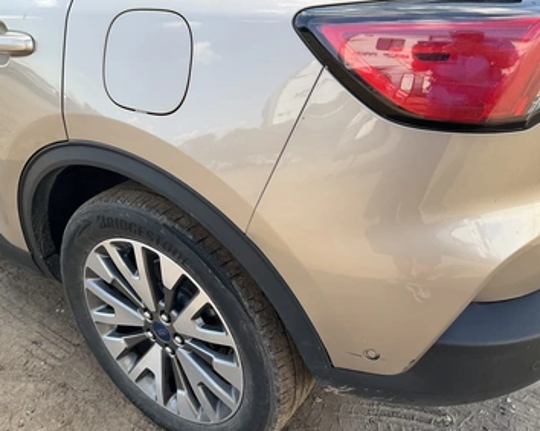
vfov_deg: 45.8
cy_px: 224
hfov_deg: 55.7
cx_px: 276
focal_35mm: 32
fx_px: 511
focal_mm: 3
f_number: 1.8
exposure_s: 1/342
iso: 25
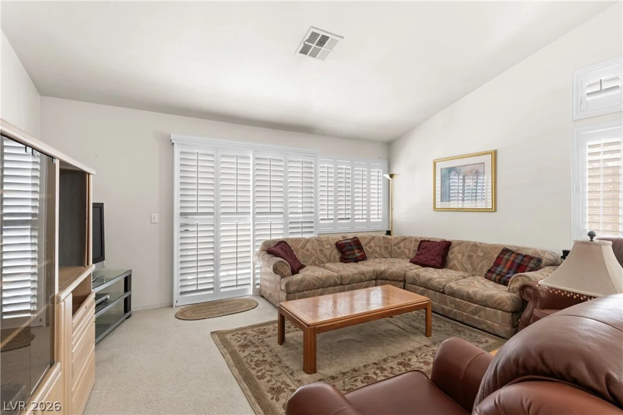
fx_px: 294
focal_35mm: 17
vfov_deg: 70.5
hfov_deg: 93.3
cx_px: 312
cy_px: 208
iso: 400
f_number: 8
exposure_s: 1/15
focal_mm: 17
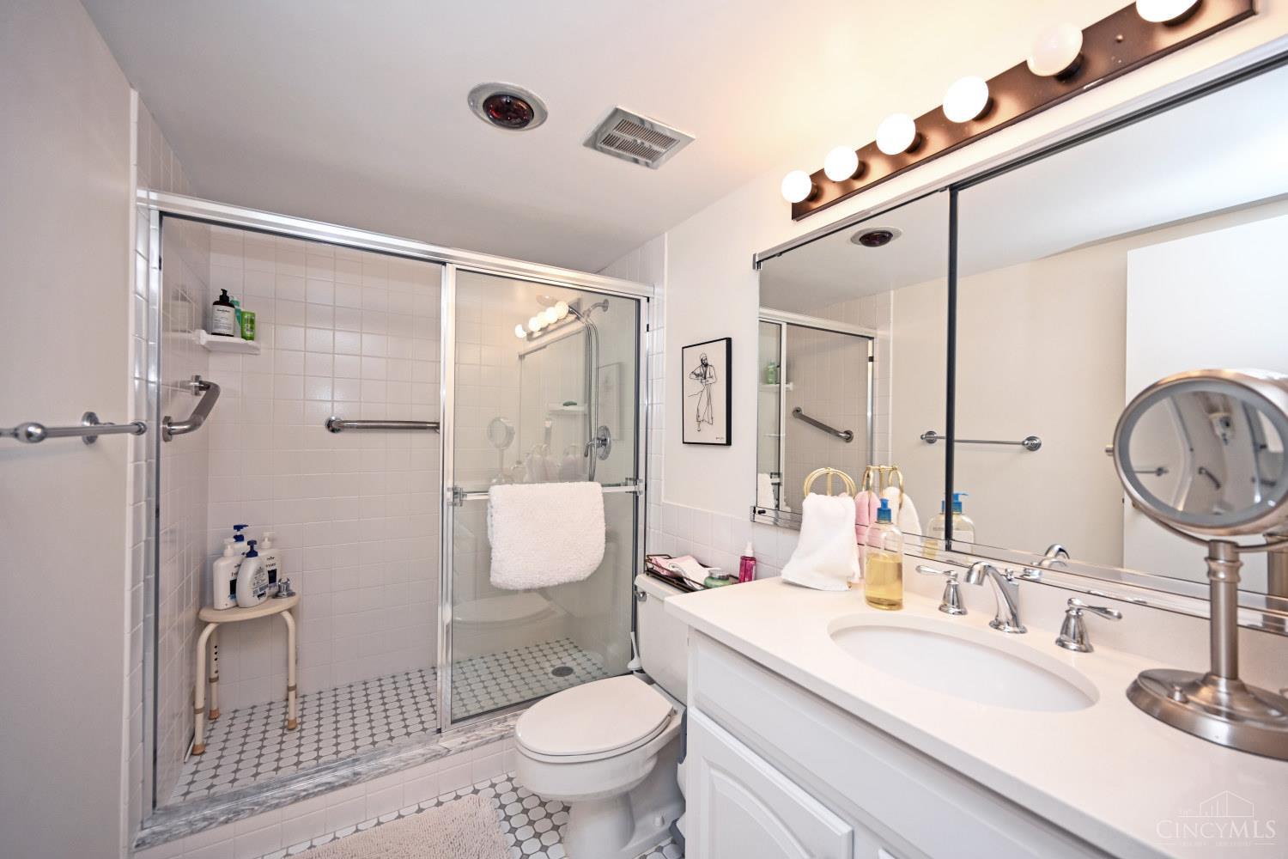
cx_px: 644
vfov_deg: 81.2
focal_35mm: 14
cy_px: 430
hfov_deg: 104.3
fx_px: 501
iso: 280
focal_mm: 14
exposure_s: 1/60
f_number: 4
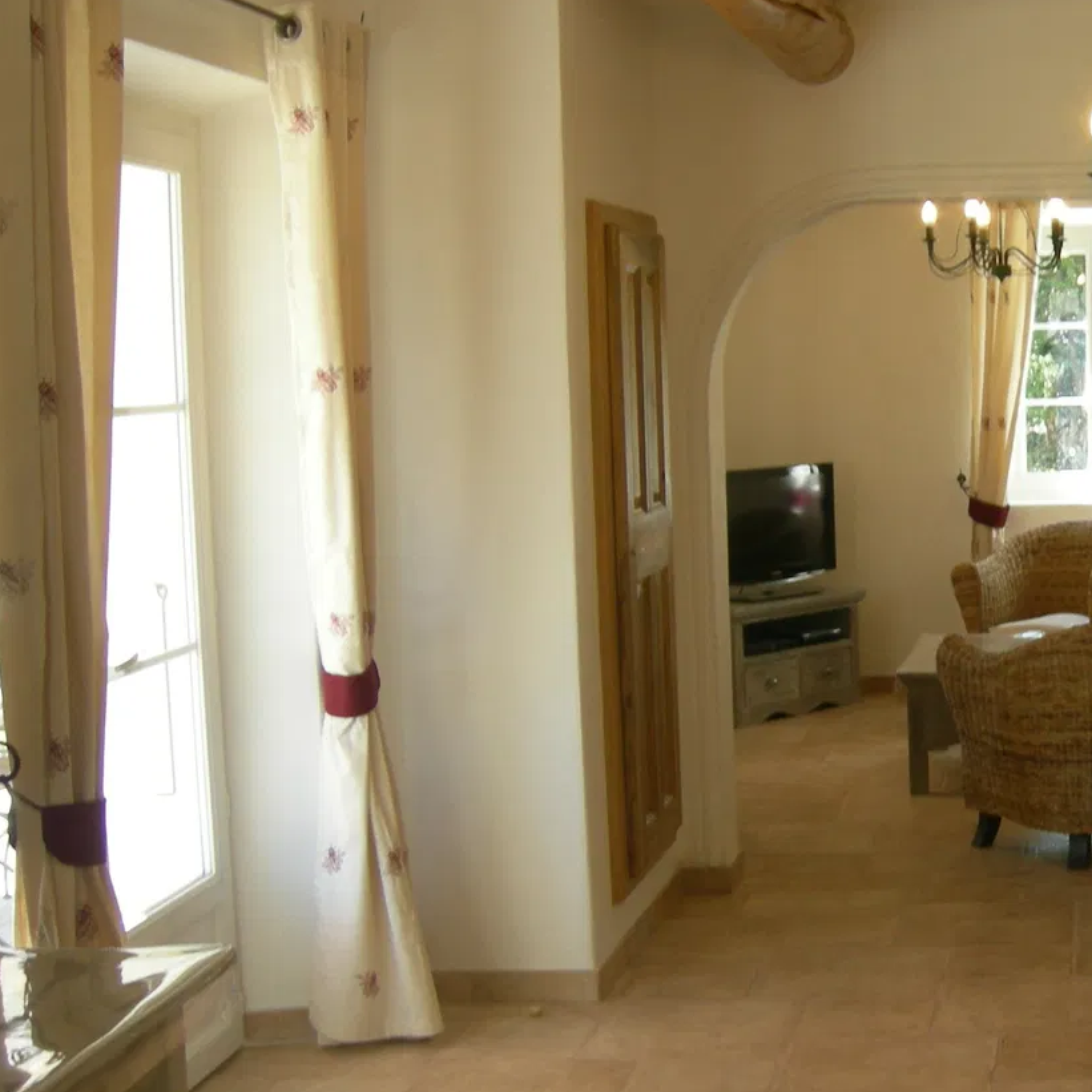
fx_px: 2213
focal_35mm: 62
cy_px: 537
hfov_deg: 26.5
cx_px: 1051
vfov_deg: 27.7
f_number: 3
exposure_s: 1/50.7
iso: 64
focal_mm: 7.5
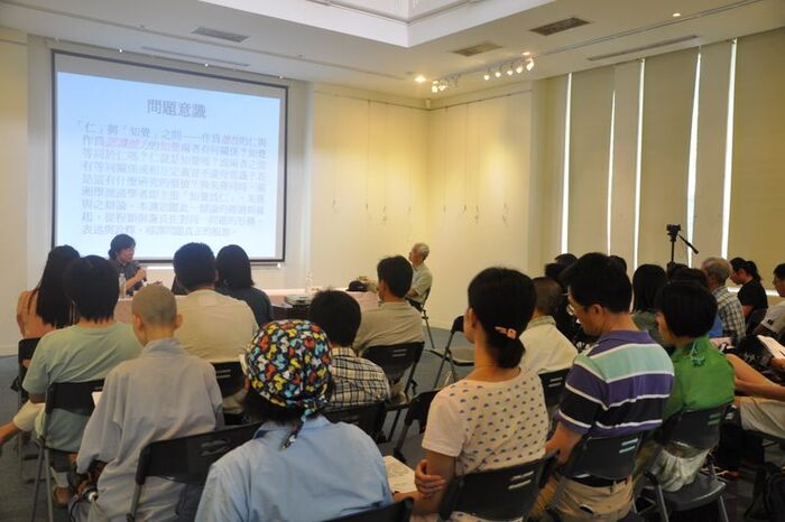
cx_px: 392
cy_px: 261
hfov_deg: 57.2
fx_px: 719
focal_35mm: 33
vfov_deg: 39.9
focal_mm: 22
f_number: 4
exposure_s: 1/20
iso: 400
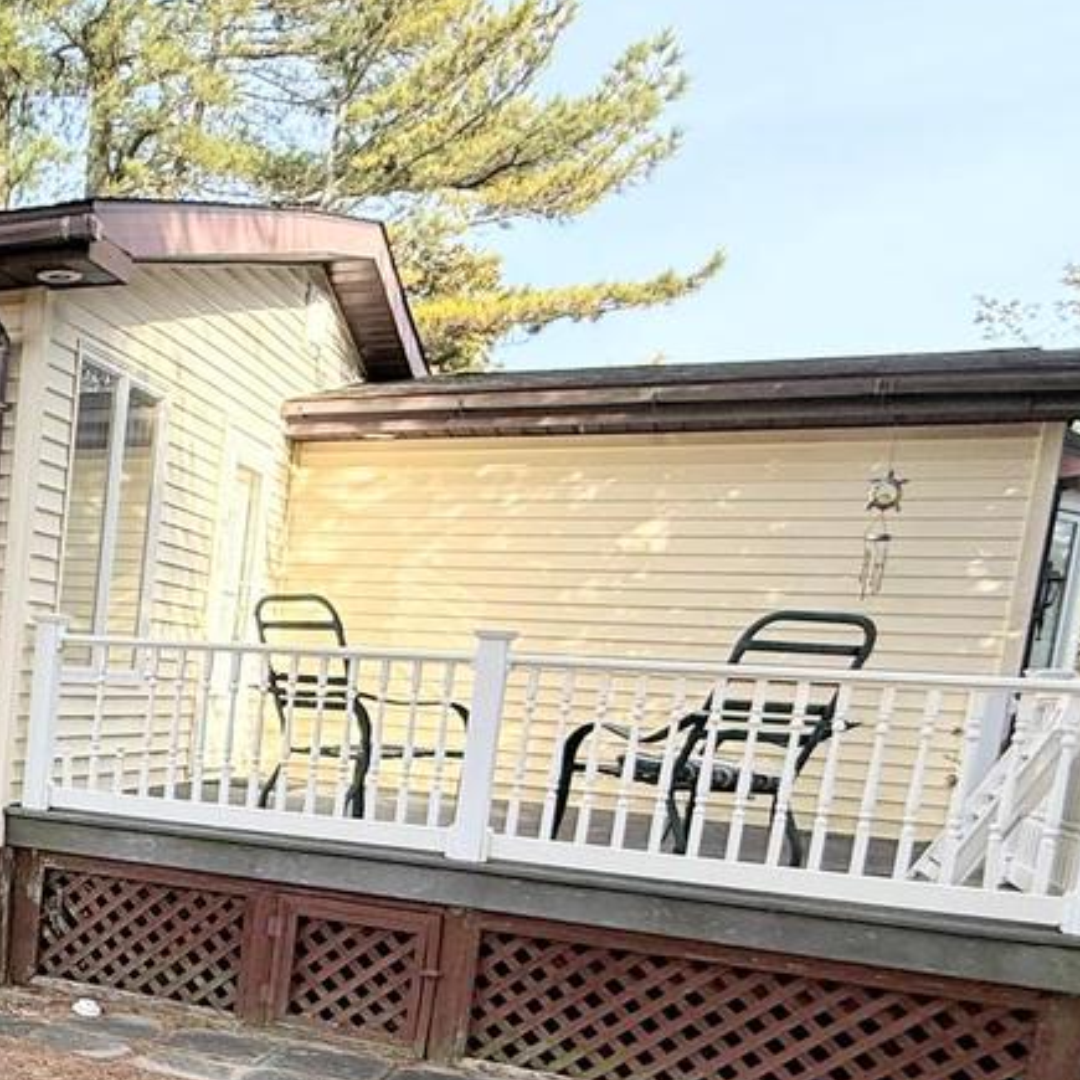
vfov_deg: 39.6
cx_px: -248
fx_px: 1447
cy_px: 829
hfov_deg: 32.8
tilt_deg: -6.3
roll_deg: -3.2
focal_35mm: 41
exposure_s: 1/679
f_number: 2.2
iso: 64
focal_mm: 2.22
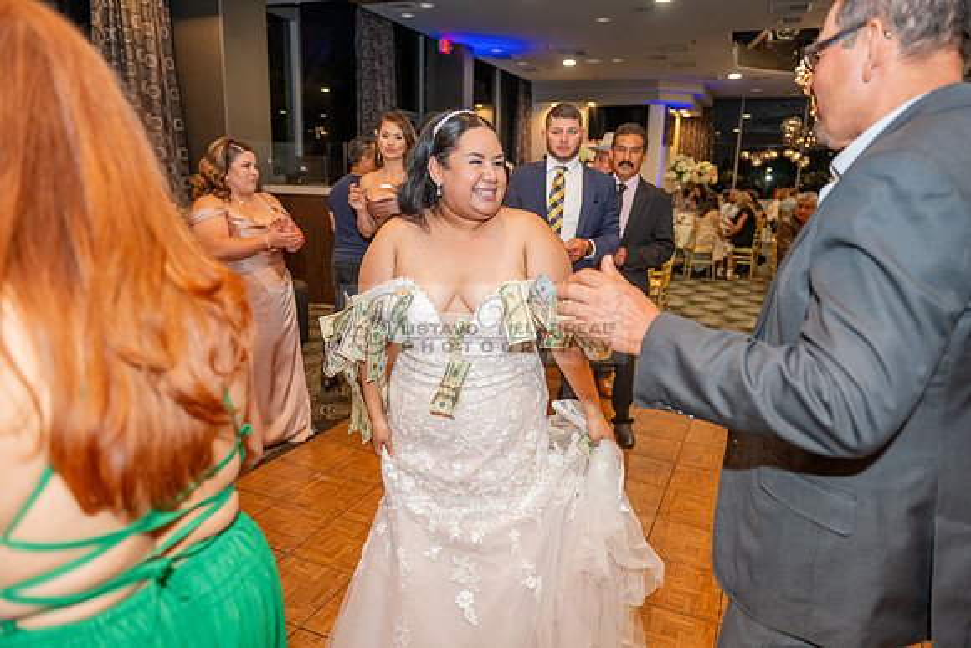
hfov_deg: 73.7
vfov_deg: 53.2
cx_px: 486
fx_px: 647
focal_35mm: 24
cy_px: 324
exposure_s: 1/200
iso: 2500
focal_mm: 24
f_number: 2.8
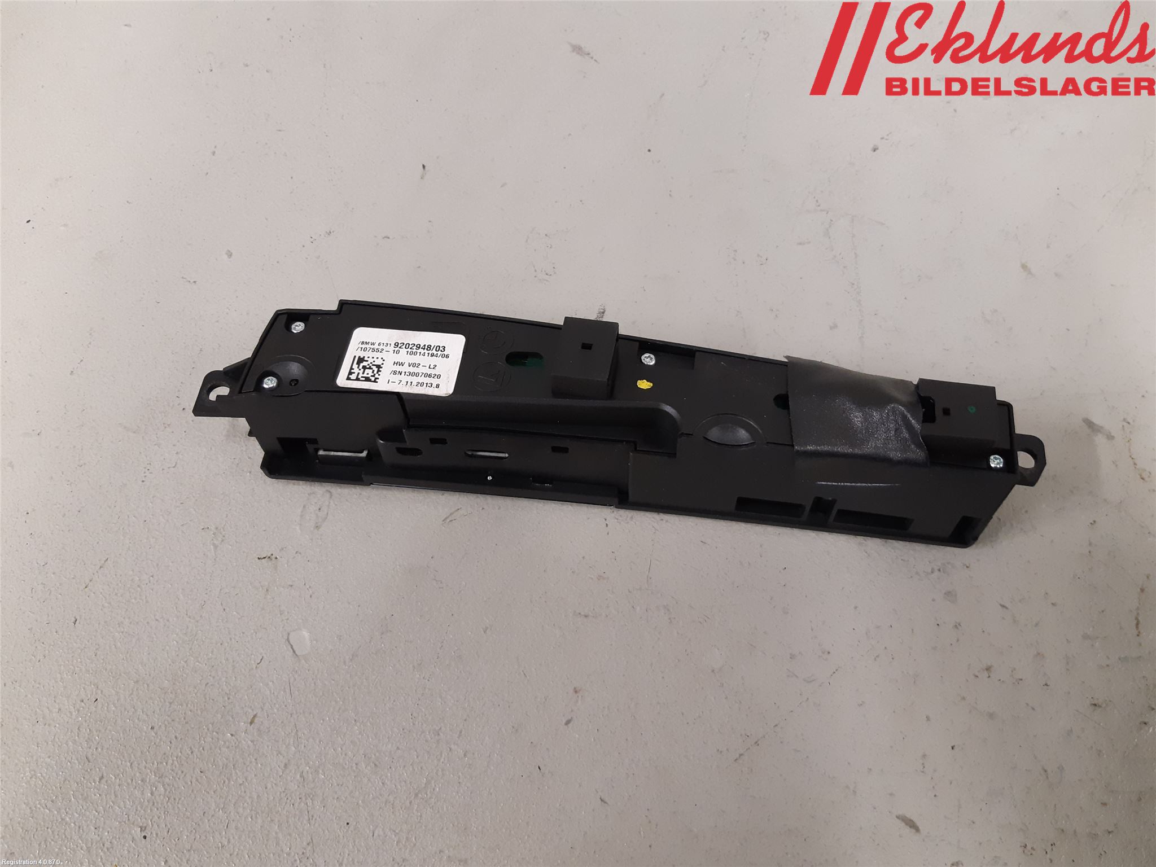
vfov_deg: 53.1
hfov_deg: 67.3
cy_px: 434
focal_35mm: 26
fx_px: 868
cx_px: 578
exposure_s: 1/50
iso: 200
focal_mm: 3.93
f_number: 1.7
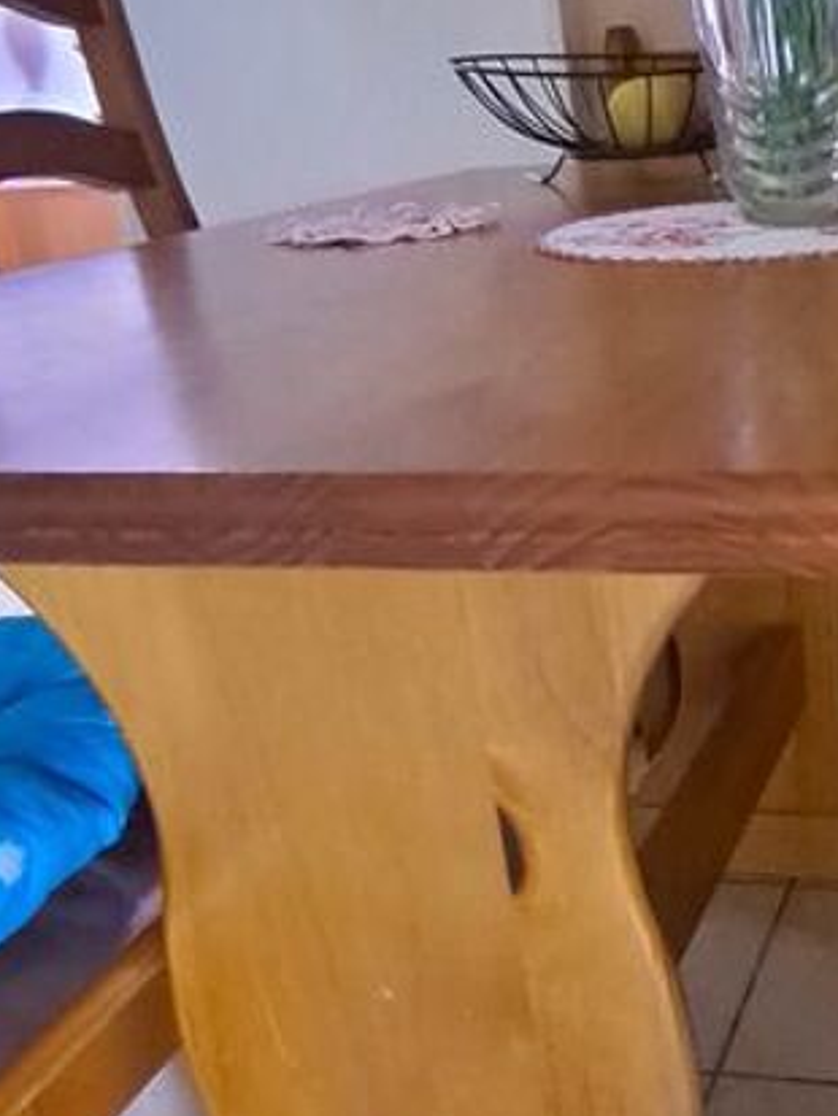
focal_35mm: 42
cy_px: 620
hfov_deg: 31.5
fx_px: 1355
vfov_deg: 44.7
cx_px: 854
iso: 800
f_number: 2.2
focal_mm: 1.74
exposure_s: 1/20
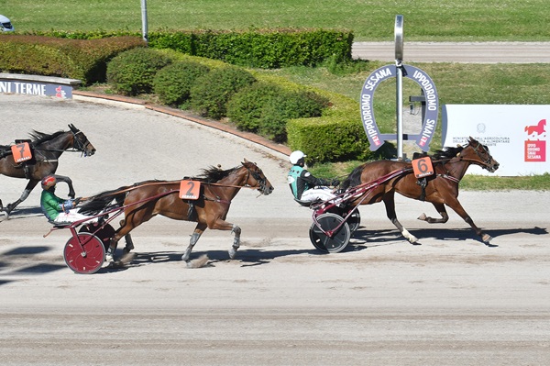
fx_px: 1649
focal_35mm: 108
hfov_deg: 18.9
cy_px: 183
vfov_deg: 12.7
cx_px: 275
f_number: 11
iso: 320
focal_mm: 72
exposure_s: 1/640
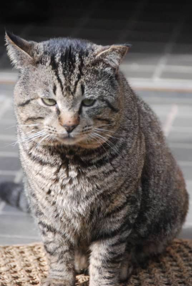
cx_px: 96
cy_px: 143
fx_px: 2030
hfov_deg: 5.4
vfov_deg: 8.1
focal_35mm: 255
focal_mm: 170
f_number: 5.6
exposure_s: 1/500
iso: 1600
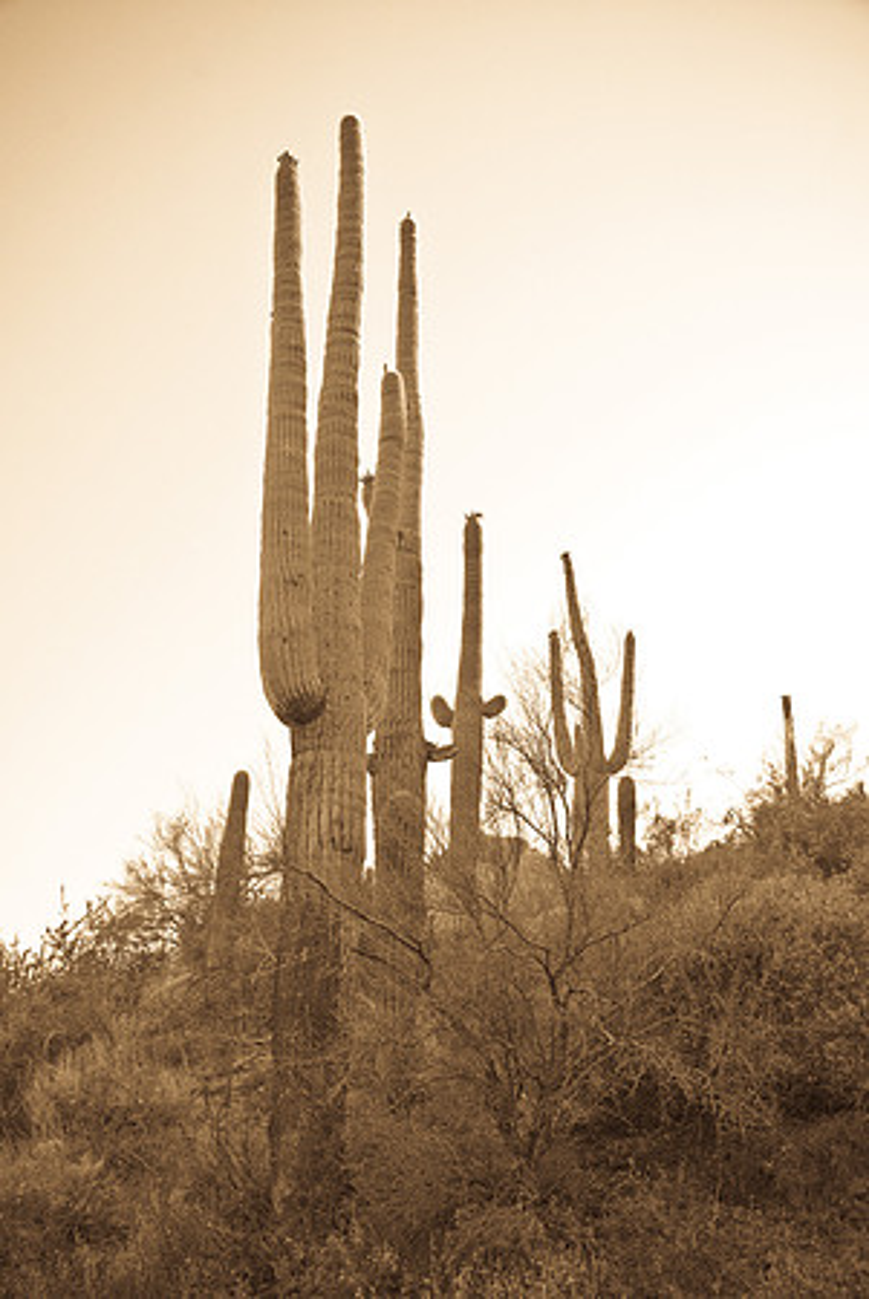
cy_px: 650
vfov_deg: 53.1
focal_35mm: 36
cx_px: 434
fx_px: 1300
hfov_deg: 37.0
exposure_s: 1/200
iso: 800
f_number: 8
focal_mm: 24
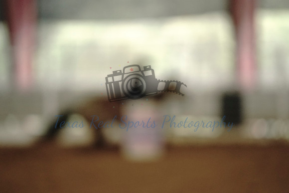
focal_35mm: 200
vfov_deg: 6.9
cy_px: 96
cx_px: 144
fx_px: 1606
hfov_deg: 10.3
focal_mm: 200
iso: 8000
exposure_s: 1/1000
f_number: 2.8
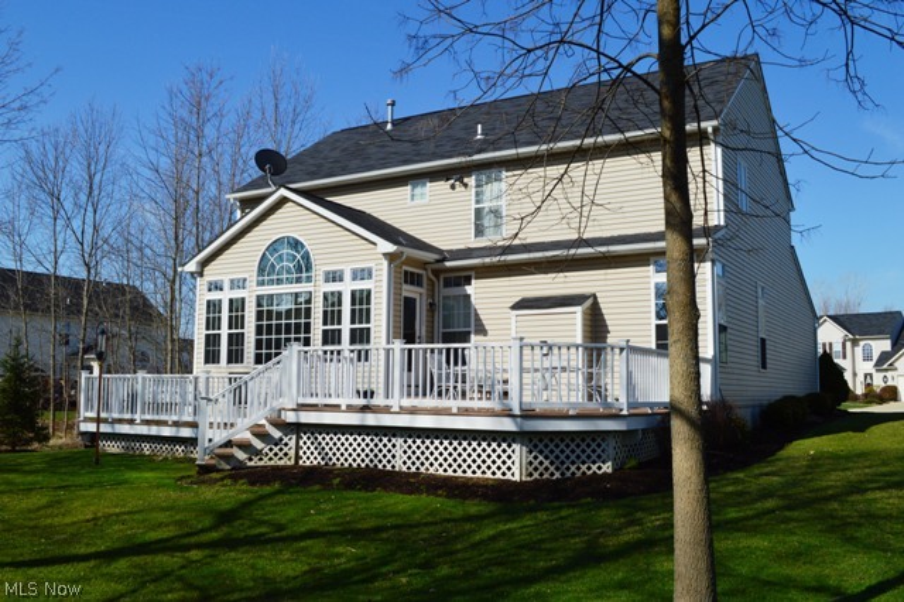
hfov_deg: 57.2
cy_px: 301
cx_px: 452
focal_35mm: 33
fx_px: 828
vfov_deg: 39.9
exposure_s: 1/500
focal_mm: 22
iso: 320
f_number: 11
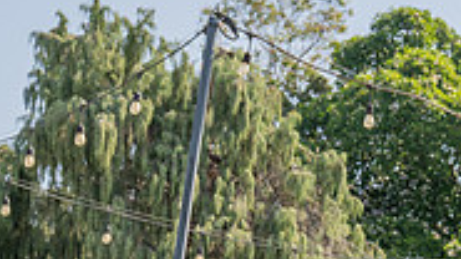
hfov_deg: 12.2
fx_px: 2090
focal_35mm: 171
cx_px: 611
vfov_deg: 7.0
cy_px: 425
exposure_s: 1/200
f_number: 9
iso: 200
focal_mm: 52
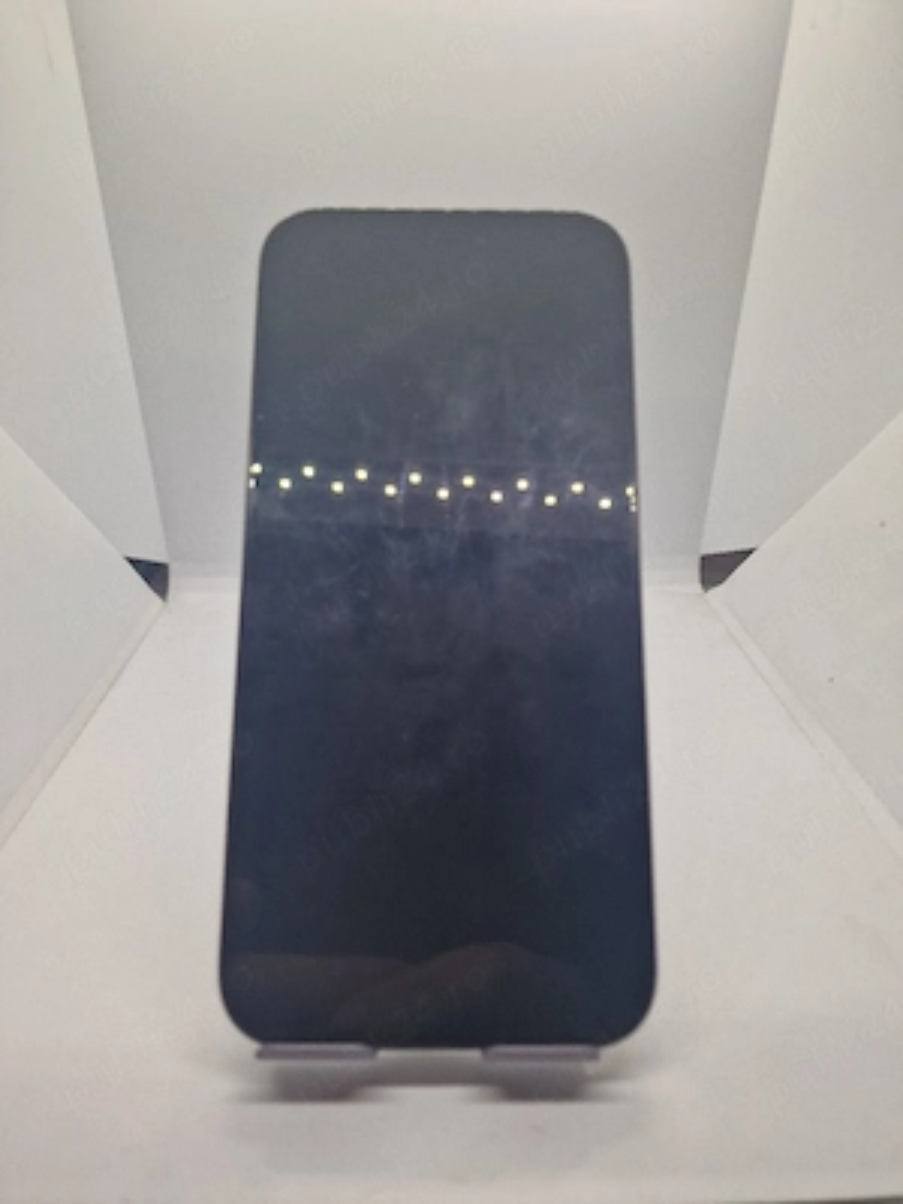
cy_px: 602
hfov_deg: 58.9
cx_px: 452
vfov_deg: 73.9
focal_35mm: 23
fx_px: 800
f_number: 1.8
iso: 64
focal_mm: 6.4
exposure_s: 1/182
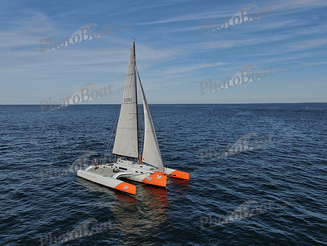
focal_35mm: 30
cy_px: 121
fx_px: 283
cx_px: 166
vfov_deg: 46.8
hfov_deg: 60.0
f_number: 3
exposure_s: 1/3200
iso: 100
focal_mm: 5
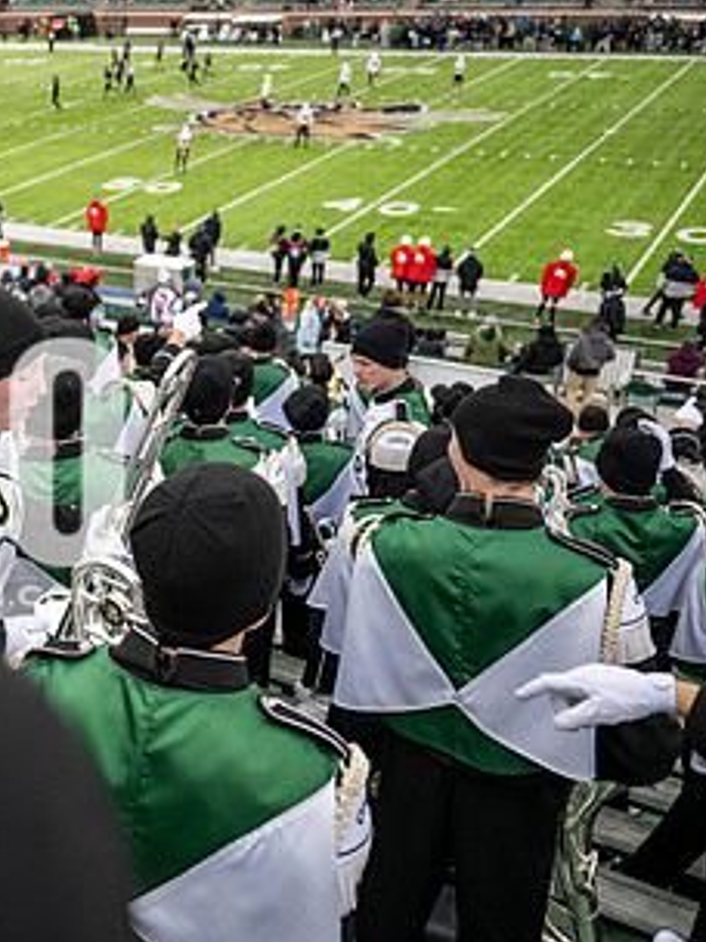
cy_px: 485
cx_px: -108
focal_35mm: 44
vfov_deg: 42.9
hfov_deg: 29.1
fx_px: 1197
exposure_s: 1/500
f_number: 2.8
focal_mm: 24
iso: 160
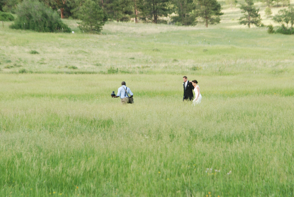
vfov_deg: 8.7
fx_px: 1288
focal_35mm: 158
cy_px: 98
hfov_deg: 13.0
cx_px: 147
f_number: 5.6
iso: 500
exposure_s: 1/400
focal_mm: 105
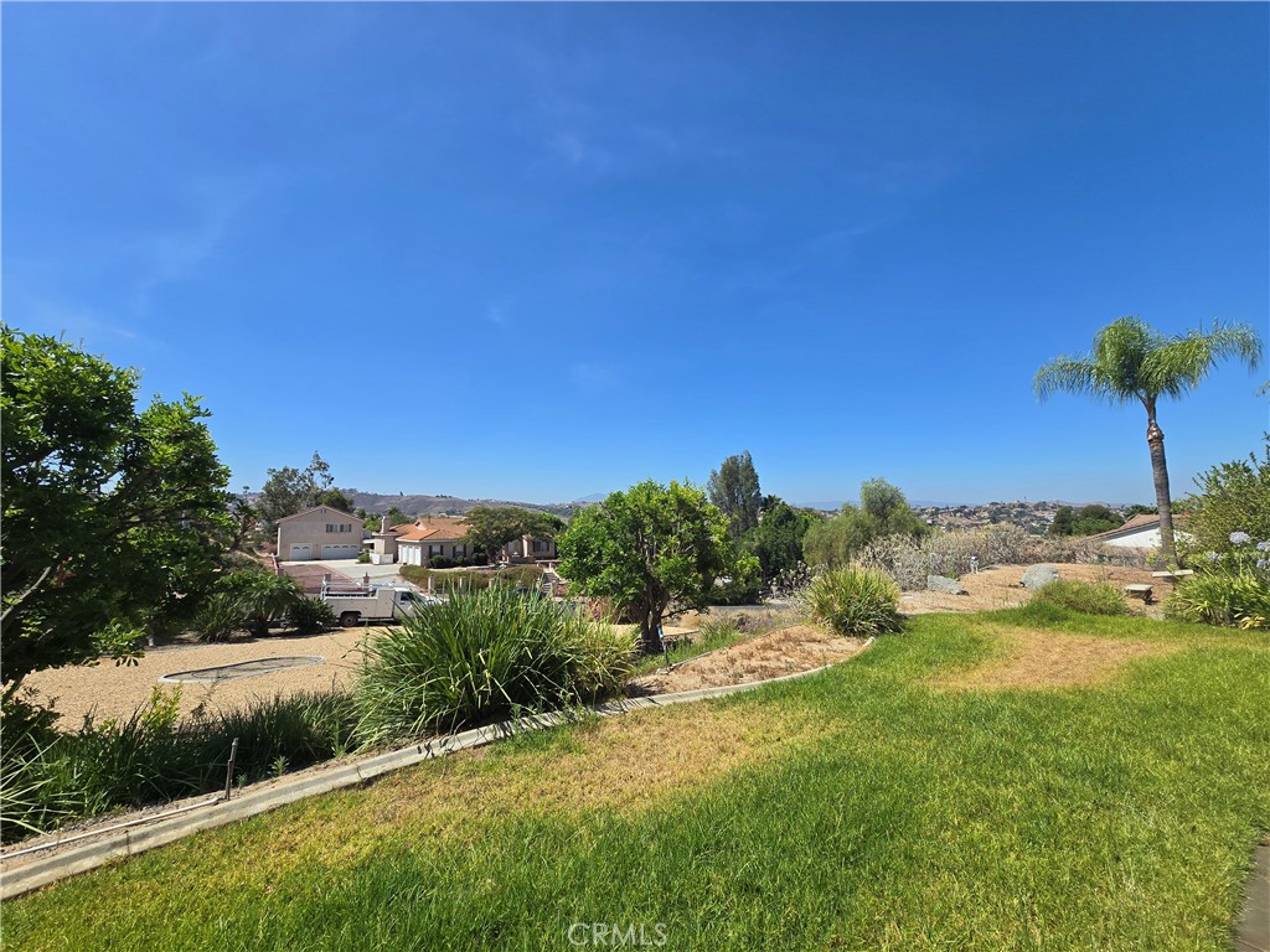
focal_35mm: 13
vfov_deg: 89.9
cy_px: 476
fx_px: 477
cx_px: 635
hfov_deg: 106.2
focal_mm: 2.2
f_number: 2.2
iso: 50
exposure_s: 1/2843
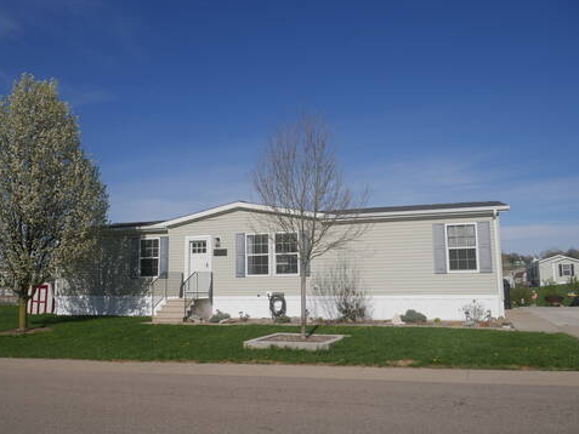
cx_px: 276
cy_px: 221
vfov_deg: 46.8
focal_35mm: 30
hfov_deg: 59.9
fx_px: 502
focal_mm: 14
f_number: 6.3
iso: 200
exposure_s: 1/1600
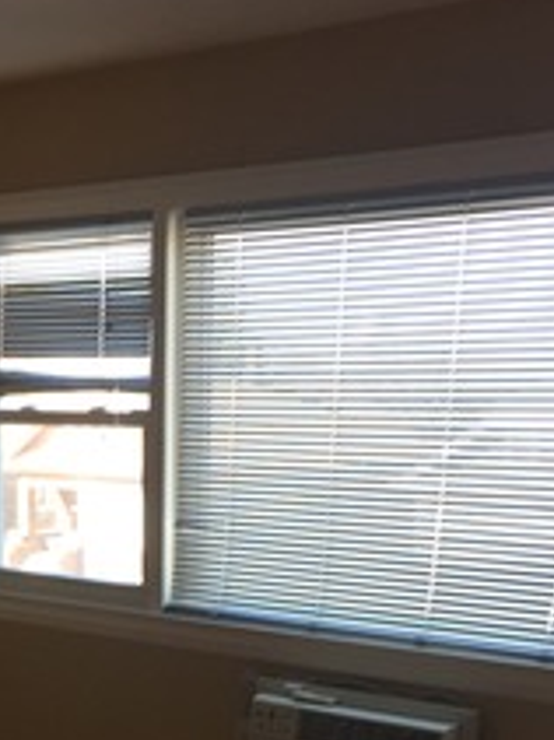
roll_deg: -0.8
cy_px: 761
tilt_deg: -13.1
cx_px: 147
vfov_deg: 27.5
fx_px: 1410
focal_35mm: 66
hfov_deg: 22.1
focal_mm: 4.15
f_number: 2.2
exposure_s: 1/60
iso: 32
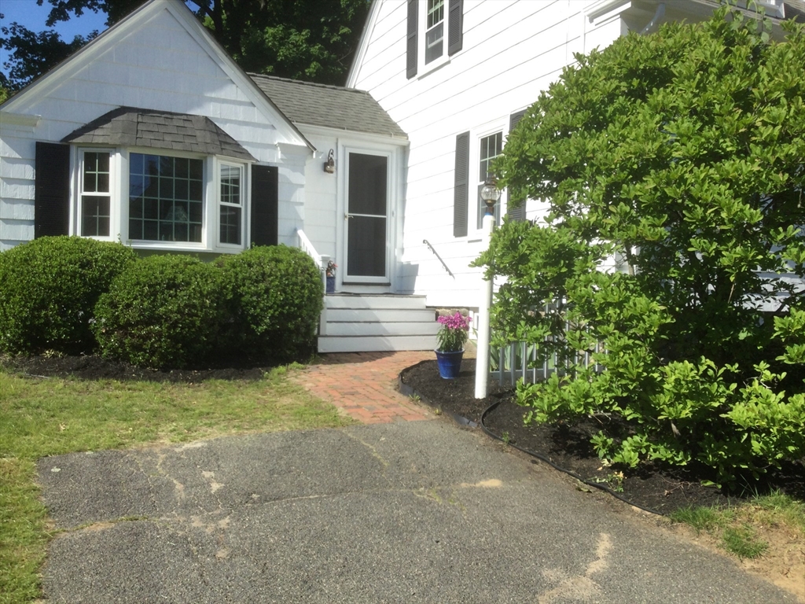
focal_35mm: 31
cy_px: 302
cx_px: 402
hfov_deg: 58.4
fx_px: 721
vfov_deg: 45.4
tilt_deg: -4.9
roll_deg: -0.5
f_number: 2.4
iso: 25
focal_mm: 3.3
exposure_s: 1/959
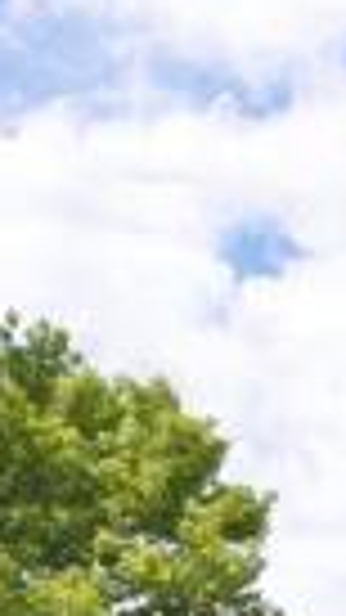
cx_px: 1429
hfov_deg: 7.4
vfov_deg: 17.5
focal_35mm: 110
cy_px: 928
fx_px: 1795
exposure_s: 1/1000
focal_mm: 15
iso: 320
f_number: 8
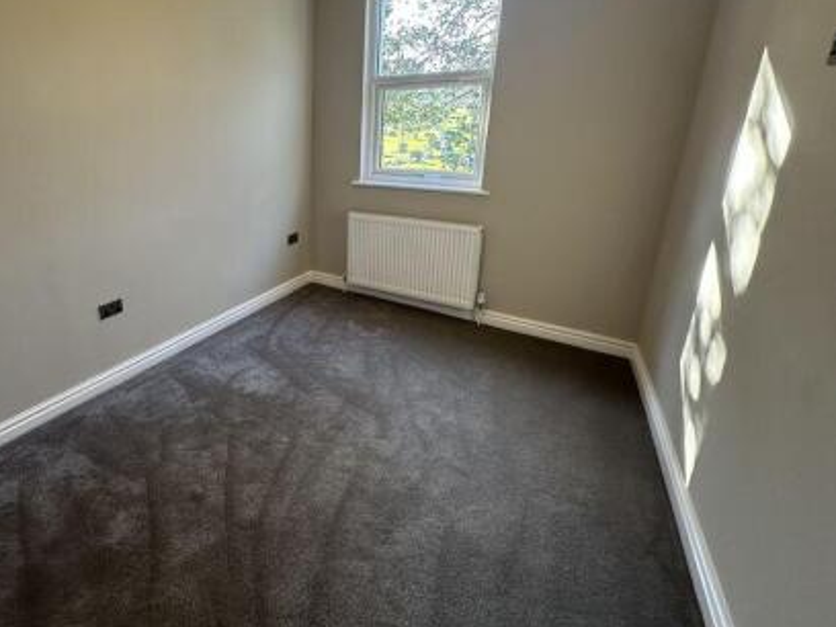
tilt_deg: -16.8
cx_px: 251
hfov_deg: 77.9
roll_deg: +2.2
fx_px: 483
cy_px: 259
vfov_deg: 65.5
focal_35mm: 20
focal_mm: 2.22
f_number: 2.2
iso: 160
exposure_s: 1/100
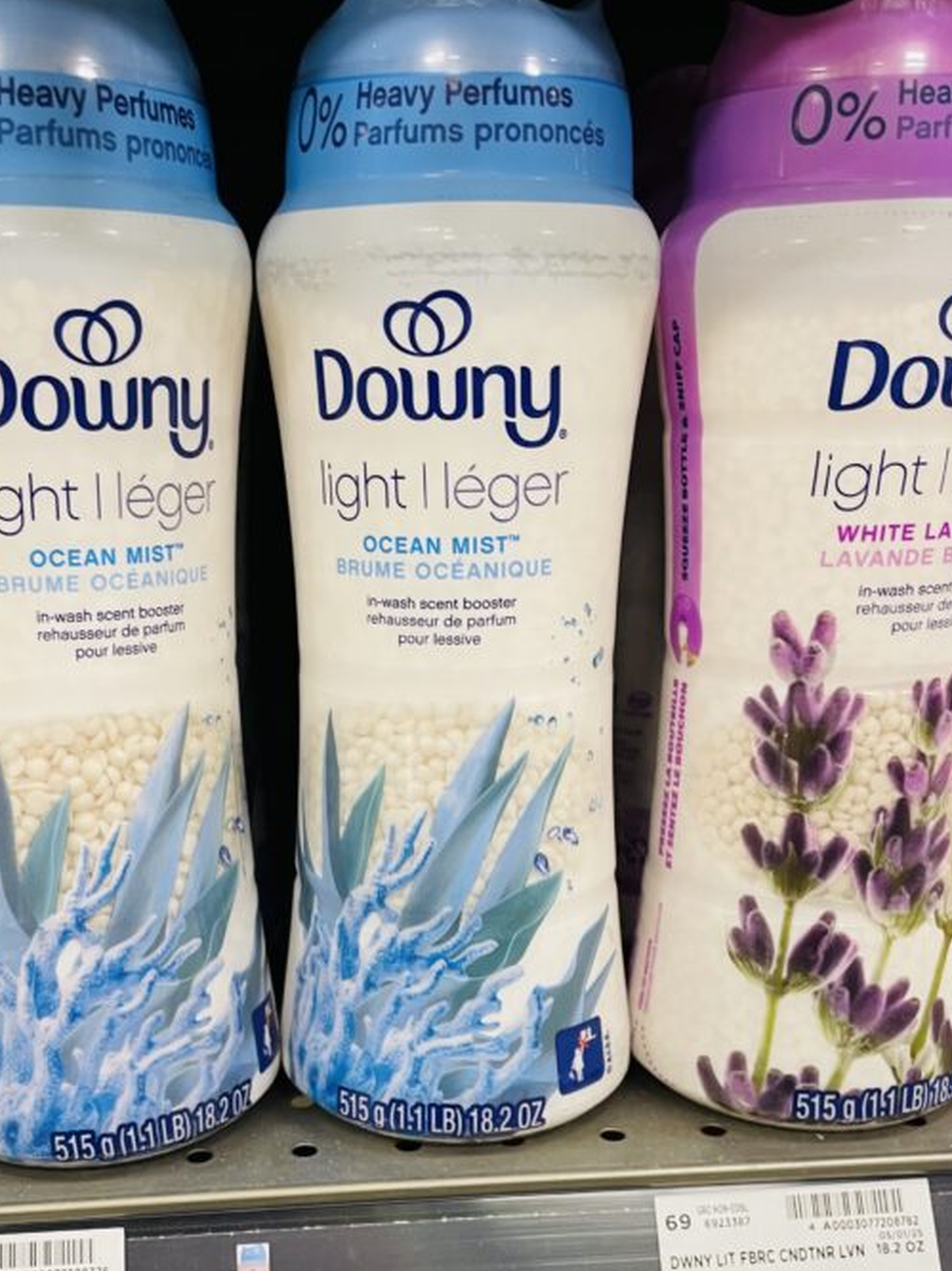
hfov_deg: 35.9
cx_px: 399
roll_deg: +1.2
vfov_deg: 46.4
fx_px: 1468
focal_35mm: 40
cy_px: 796
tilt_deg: -17.6
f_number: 1.6
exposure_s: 1/61
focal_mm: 4.2
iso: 100
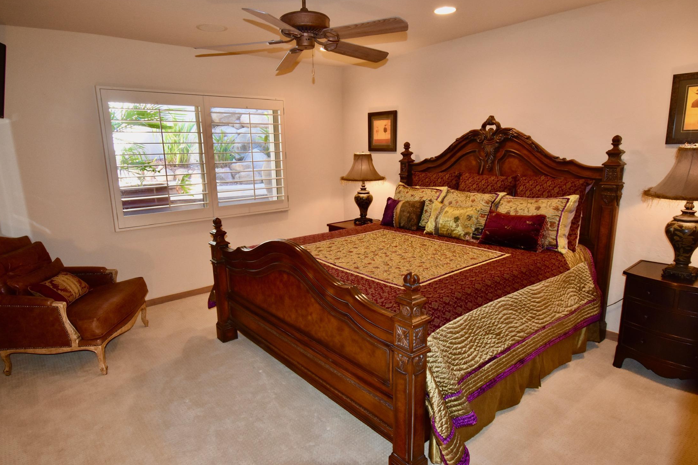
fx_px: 398
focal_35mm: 21
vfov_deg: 60.6
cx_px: 334
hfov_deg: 82.5
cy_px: 236
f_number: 4.8
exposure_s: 1/60
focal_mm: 13
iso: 1000
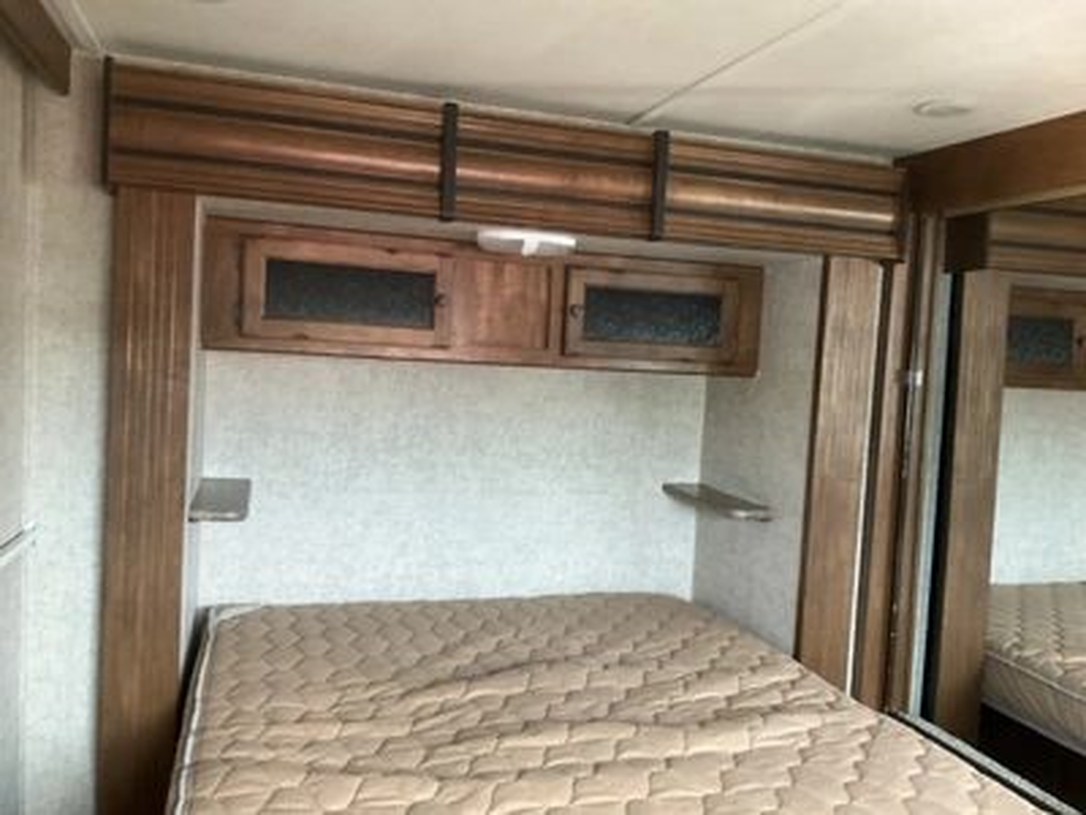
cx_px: 543
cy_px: 408
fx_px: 910
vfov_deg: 48.2
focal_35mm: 29
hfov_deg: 61.7
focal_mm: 3
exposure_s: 1/60
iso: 250
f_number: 1.8
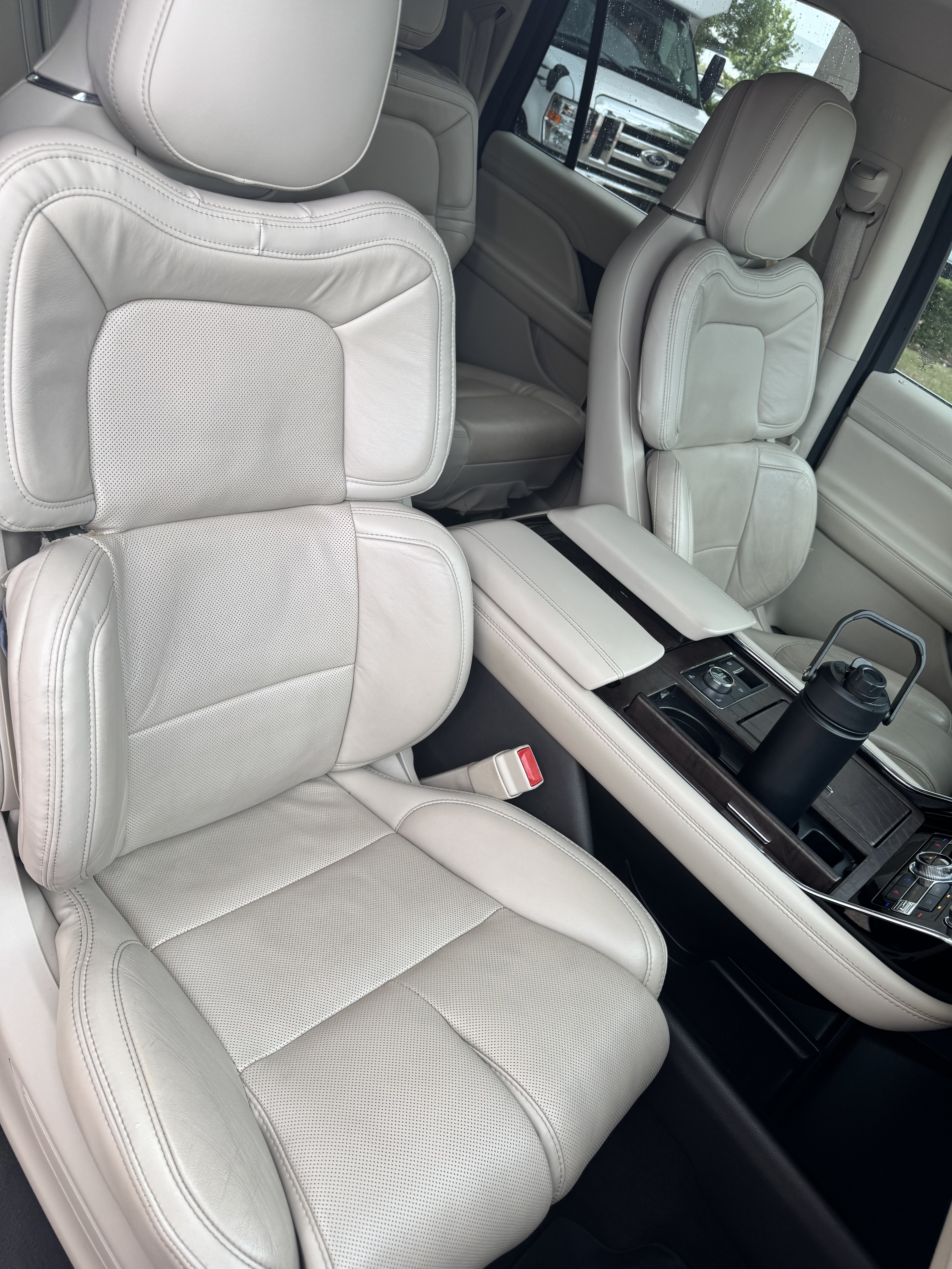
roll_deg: -22.6
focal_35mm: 24
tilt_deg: -33.2
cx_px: 476
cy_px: 634
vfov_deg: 71.6
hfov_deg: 56.8
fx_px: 880
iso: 64
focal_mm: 6.76
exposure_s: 1/207
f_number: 1.78
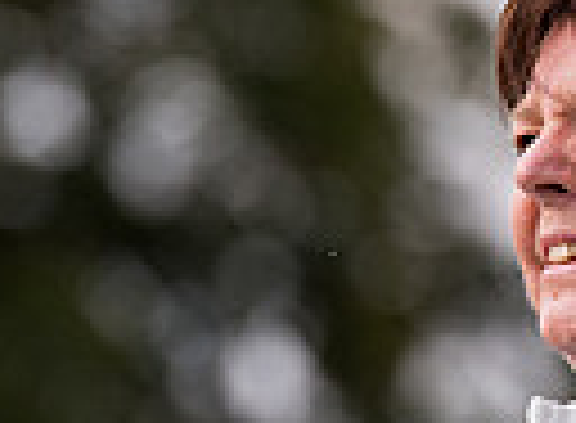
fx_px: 16218
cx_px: 426
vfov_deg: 1.5
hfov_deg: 2.0
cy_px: 308
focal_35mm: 982
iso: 400
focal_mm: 200
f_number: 4
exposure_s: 1/2000
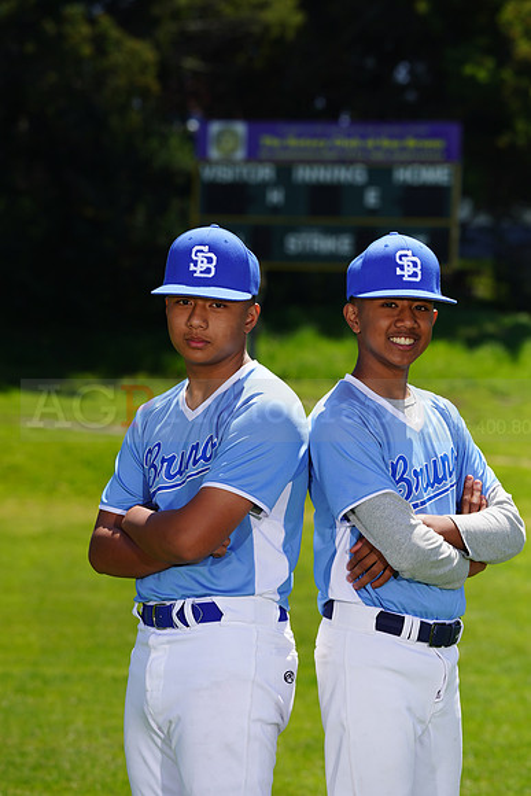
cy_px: 398
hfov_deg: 7.0
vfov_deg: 10.5
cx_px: 266
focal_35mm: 196
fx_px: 4334
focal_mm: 196
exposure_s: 1/250
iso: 100
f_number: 8
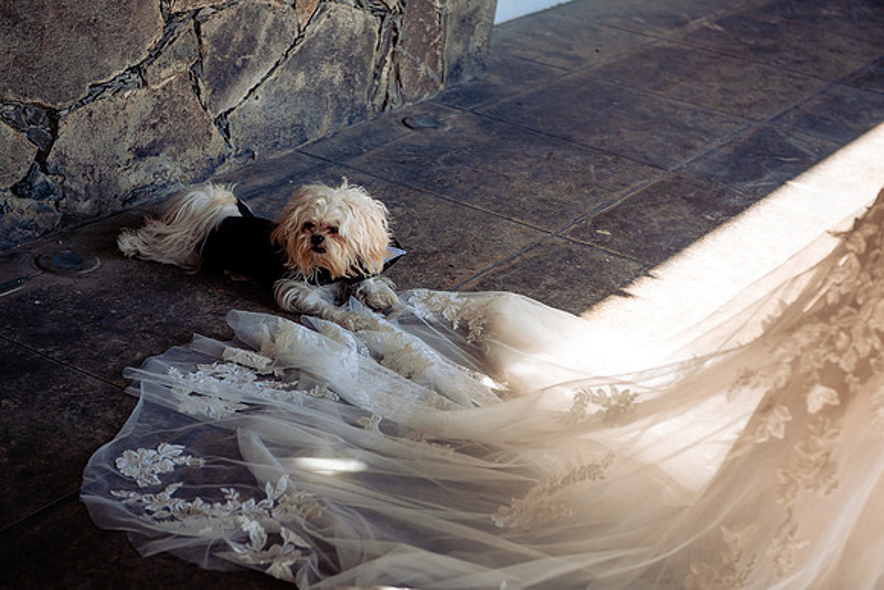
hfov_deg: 28.8
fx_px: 1719
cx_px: 442
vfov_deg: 19.5
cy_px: 295
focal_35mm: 70
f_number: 4
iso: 400
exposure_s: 1/500
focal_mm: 70
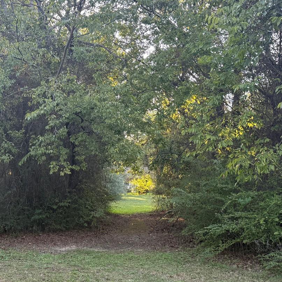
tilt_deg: -2.5
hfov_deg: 31.5
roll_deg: +0.2
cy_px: 203
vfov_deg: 31.2
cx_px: 106
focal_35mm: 54
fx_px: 498
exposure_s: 1/243
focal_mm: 6.76
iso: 125
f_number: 1.78
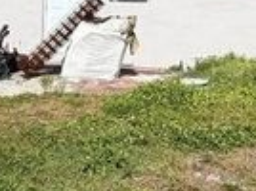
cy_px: 13
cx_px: 174
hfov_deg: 28.8
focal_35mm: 67
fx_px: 495
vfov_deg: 21.3
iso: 20
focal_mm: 2.22
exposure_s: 1/970
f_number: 2.2
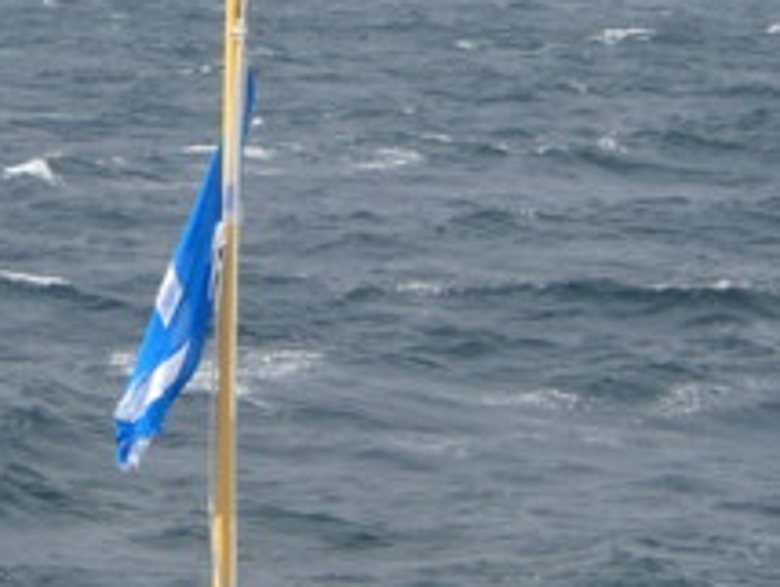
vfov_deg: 6.7
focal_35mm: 221
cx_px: 222
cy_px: 248
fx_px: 4985
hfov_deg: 8.9
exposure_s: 1/129
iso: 64
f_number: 9.4
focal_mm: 17.48
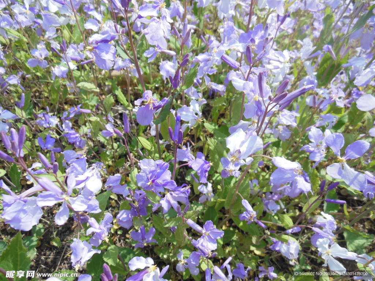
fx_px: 271
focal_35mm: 25
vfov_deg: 54.9
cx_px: 188
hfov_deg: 69.4
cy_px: 140
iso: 125
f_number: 3.2
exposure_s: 1/500
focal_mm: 4.5
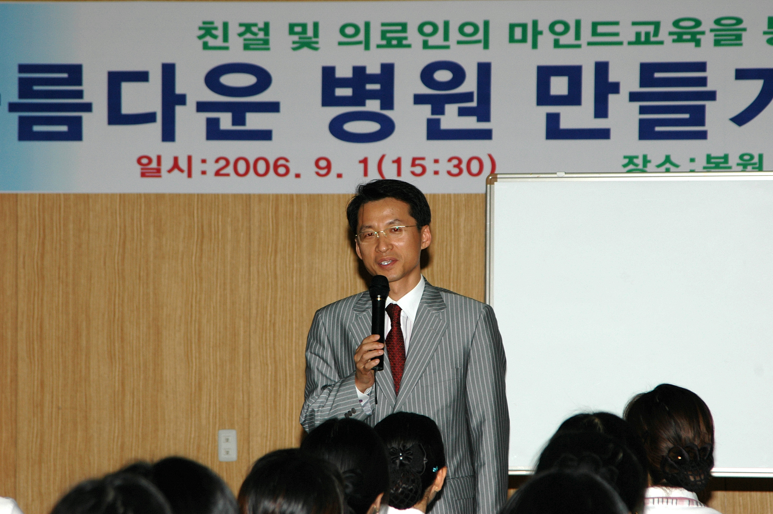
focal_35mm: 183
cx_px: 386
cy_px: 257
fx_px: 3926
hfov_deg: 11.2
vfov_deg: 7.5
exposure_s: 1/125
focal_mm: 122
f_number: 5.6
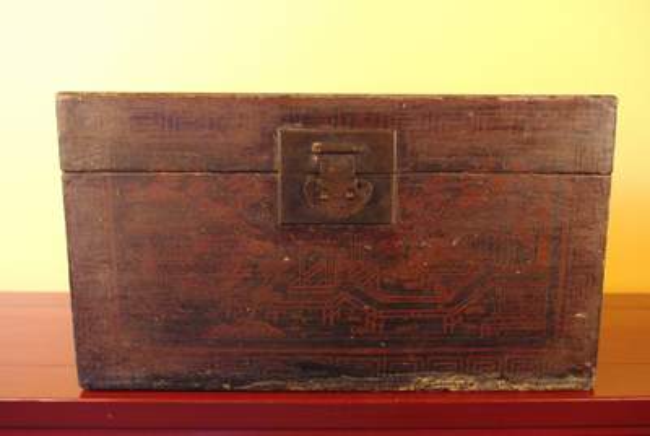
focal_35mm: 36
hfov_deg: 53.1
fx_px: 651
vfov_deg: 37.0
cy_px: 218
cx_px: 325
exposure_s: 1/10
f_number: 5.6
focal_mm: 24.38
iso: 1600
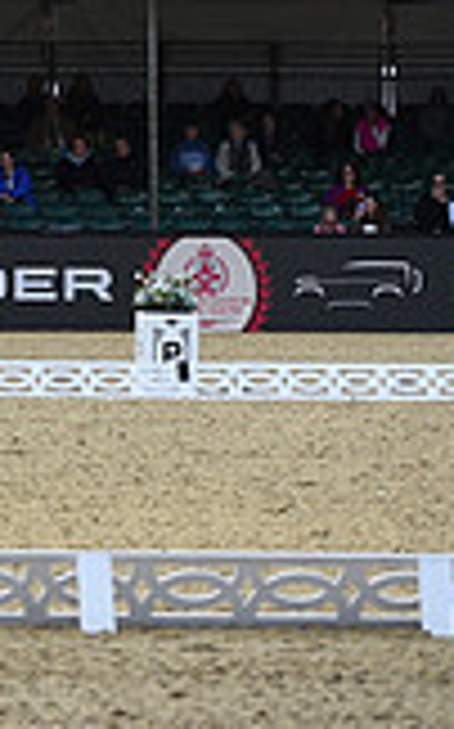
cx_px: -836
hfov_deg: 4.9
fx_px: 5077
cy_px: -72
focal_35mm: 256
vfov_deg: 8.1
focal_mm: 70
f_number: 5
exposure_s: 1/1600
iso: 400
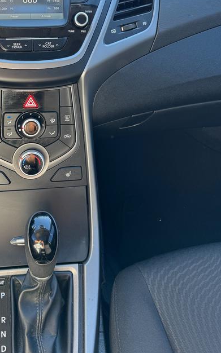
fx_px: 376
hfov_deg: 32.0
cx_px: 48
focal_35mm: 39
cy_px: 104
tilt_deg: -30.2
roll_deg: -0.7
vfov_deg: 49.1
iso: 64
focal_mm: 6.76
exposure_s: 1/121
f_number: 1.78
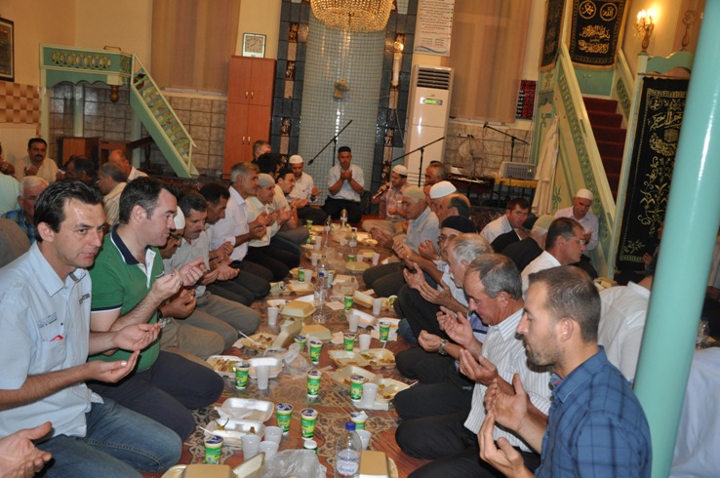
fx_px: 629
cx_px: 360
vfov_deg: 41.6
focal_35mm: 32
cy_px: 239
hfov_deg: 59.6
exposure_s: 1/60
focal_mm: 21
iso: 800
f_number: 3.8
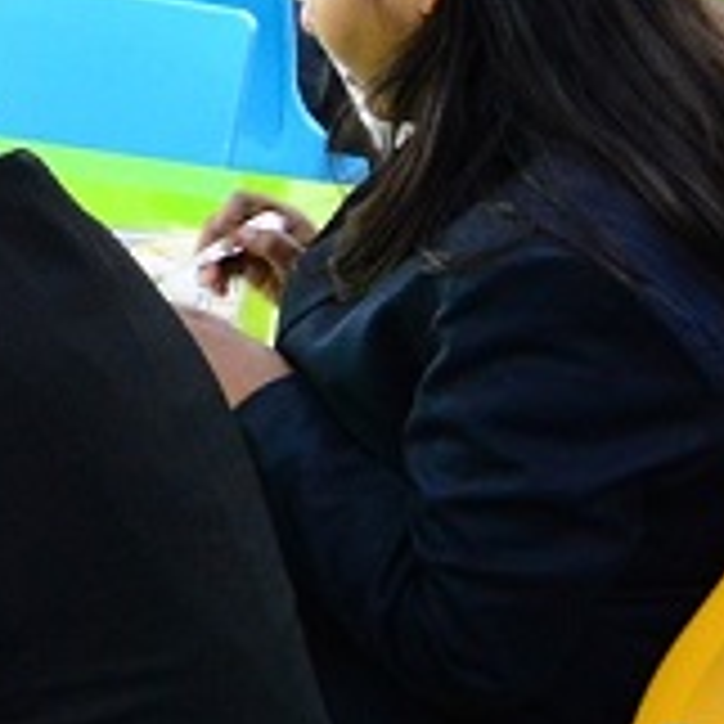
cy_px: 148
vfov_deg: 11.1
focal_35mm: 157
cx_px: -1021
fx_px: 3715
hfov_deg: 9.8
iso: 1600
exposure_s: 1/13
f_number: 11
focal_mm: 22
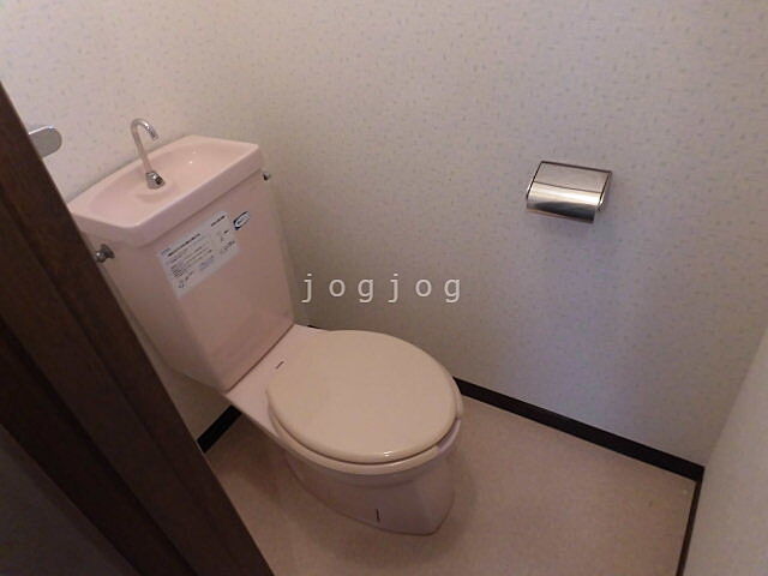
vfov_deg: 56.8
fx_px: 532
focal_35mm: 24
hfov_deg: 71.6
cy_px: 288
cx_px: 384
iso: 320
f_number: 3.1
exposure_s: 1/30
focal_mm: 4.3
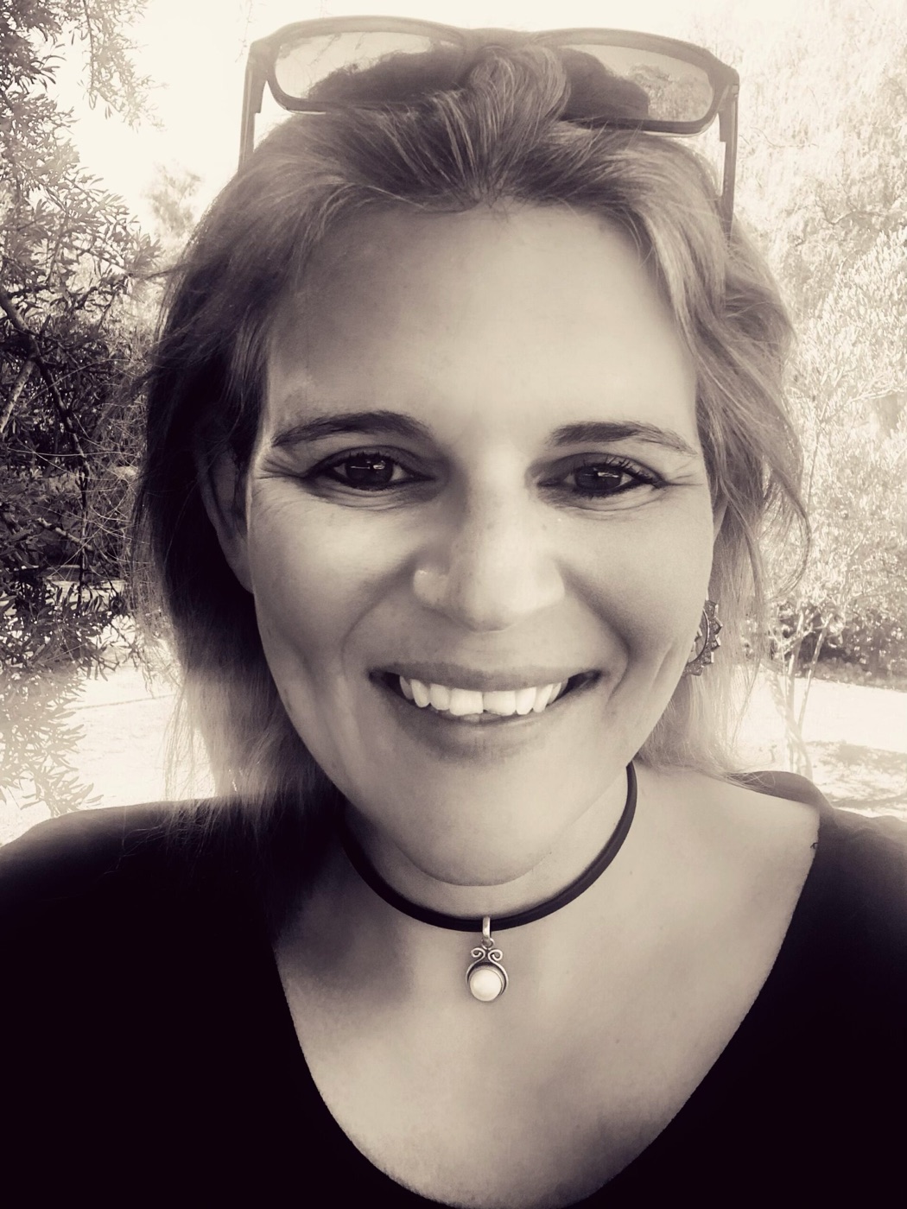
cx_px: 454
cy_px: 604
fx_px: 1118
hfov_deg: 44.2
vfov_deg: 56.8
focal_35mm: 32
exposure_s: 1/121
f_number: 2.2
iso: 40
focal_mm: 2.87
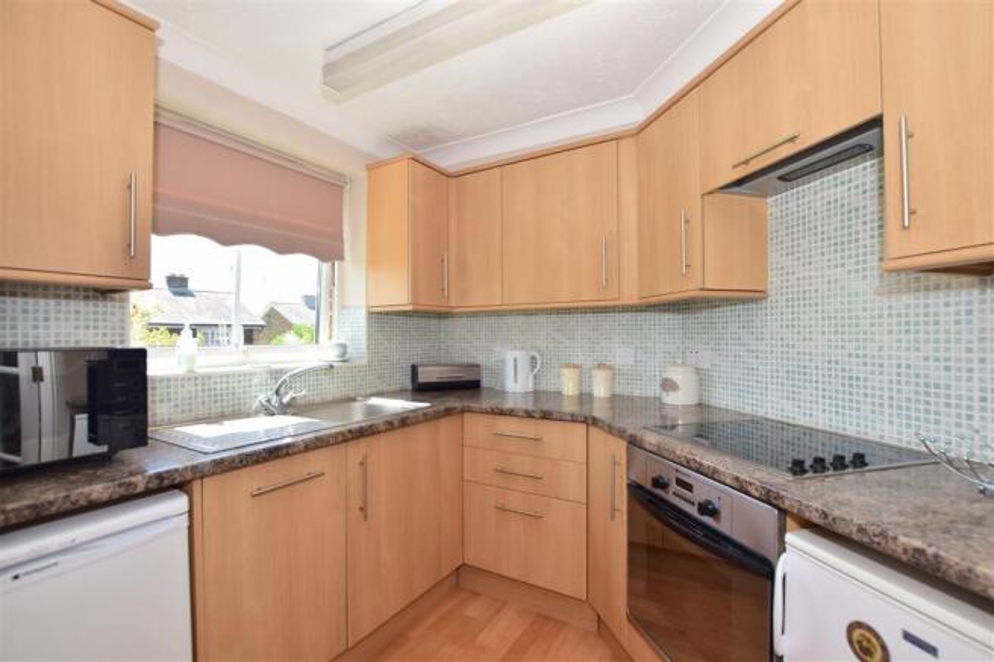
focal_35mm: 15
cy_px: 331
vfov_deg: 77.3
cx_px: 497
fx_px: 414
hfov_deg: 100.4
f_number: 7.1
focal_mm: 10
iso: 400
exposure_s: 1/200
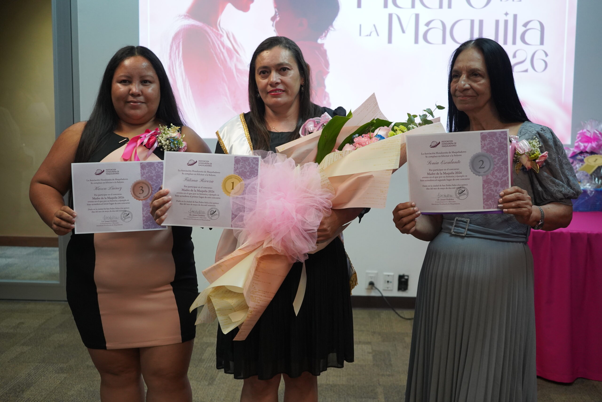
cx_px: 301
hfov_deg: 46.4
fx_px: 702
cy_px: 201
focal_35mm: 42
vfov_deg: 31.9
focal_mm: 42
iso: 3200
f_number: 4.5
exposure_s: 1/160
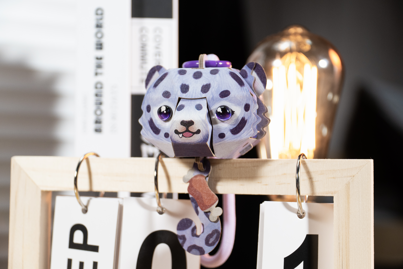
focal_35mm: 66
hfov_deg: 30.5
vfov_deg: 20.6
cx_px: 202
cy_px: 134
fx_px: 739
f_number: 4
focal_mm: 44
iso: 800
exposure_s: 1/640
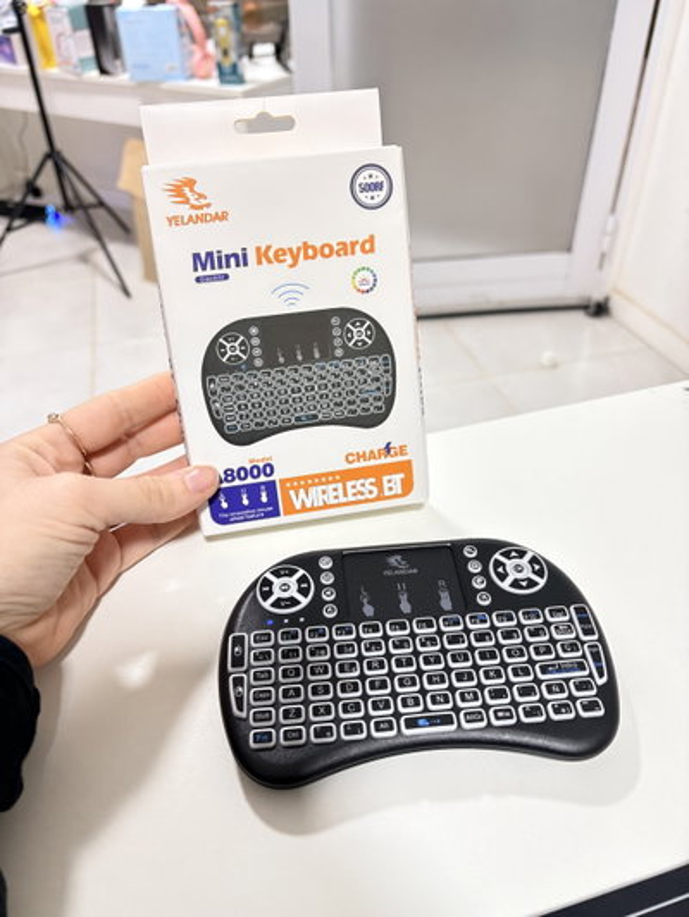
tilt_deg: -38.1
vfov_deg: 67.3
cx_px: 344
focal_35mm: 26
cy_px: 458
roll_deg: +1.3
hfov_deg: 53.1
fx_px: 690
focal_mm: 5.96
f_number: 1.6
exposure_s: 1/50
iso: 250
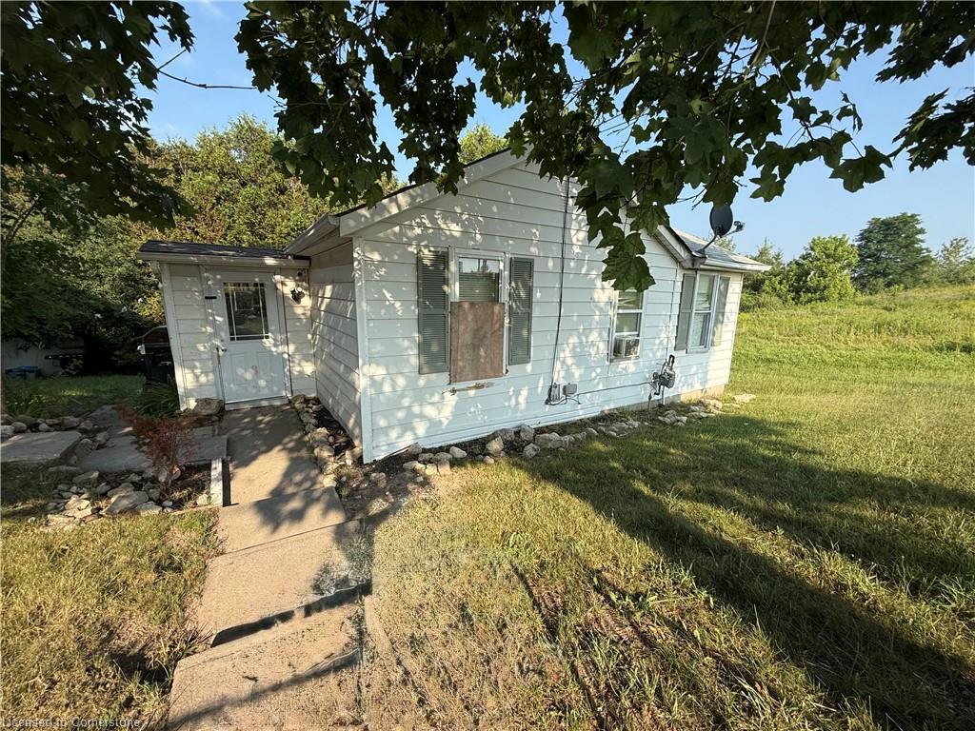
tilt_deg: -10.5
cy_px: 366
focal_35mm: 14
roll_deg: -1.4
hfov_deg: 102.1
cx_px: 488
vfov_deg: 85.7
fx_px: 394
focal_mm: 2.22
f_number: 2.2
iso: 50
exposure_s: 1/901
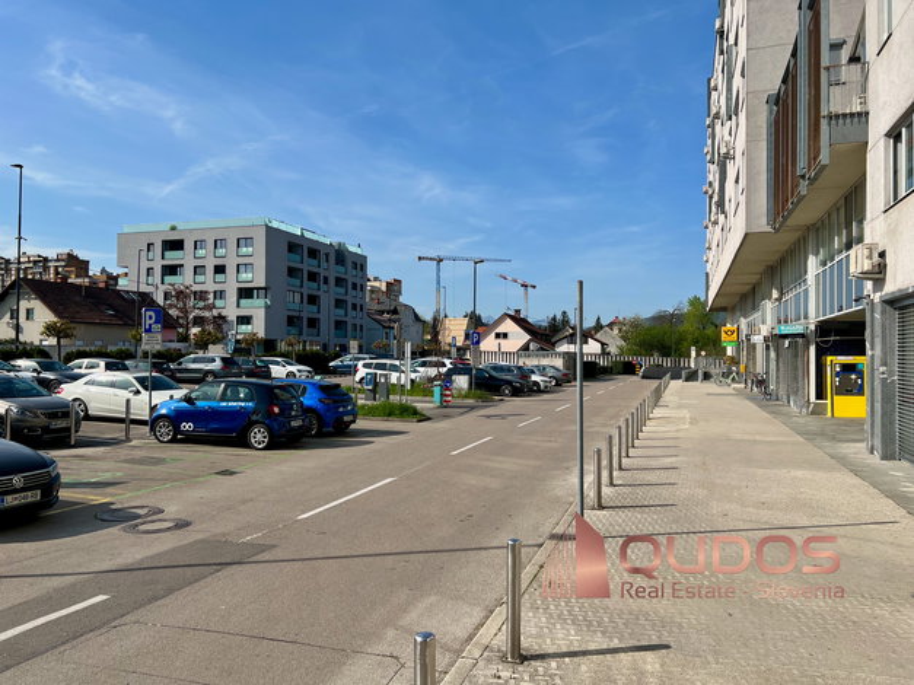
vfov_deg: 53.0
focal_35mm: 26
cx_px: 457
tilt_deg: +1.5
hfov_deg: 67.3
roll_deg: -1.2
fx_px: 686
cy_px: 342
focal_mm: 5.7
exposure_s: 1/5319
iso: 50
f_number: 1.5
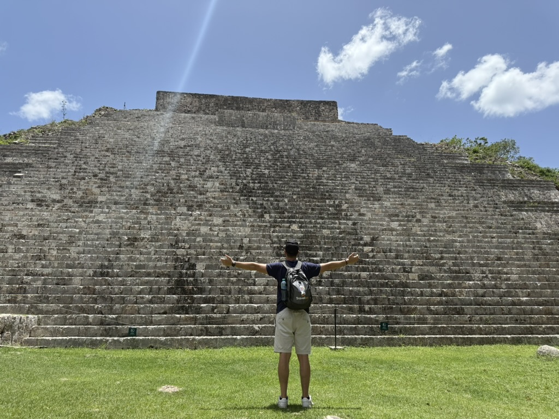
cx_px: 280
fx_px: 388
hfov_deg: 71.6
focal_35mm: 24
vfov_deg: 56.8
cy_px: 210
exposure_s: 1/4975
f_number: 1.78
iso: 100
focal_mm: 6.76
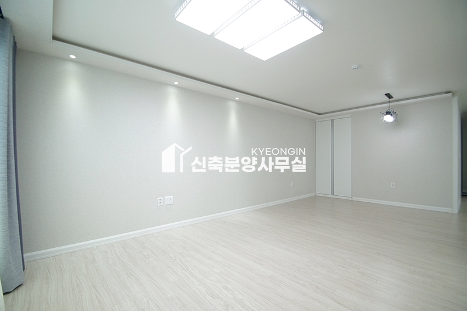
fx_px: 194
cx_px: 234
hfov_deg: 100.4
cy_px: 156
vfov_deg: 77.2
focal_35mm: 15
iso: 800
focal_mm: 10
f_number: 3.5
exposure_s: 1/200
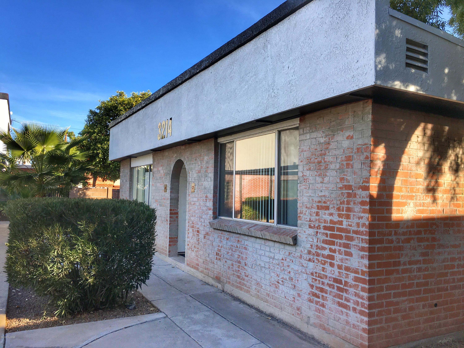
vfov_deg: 48.2
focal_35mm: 29
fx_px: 389
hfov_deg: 61.7
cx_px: 232
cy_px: 174
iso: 25
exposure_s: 1/620
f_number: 2.2
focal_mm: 4.15
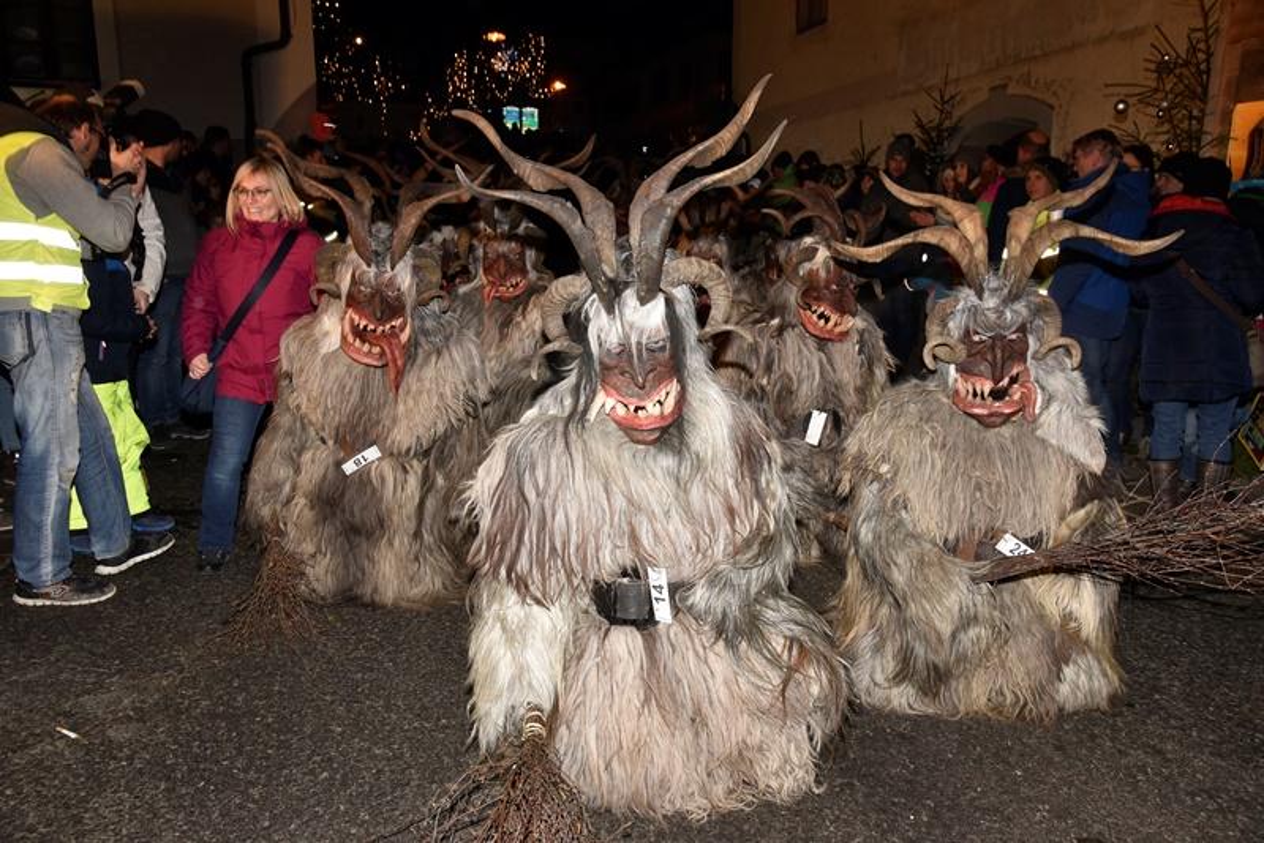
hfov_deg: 61.9
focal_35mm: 30
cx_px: 632
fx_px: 1054
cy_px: 422
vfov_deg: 43.6
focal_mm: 30
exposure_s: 1/60
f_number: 7.1
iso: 1250
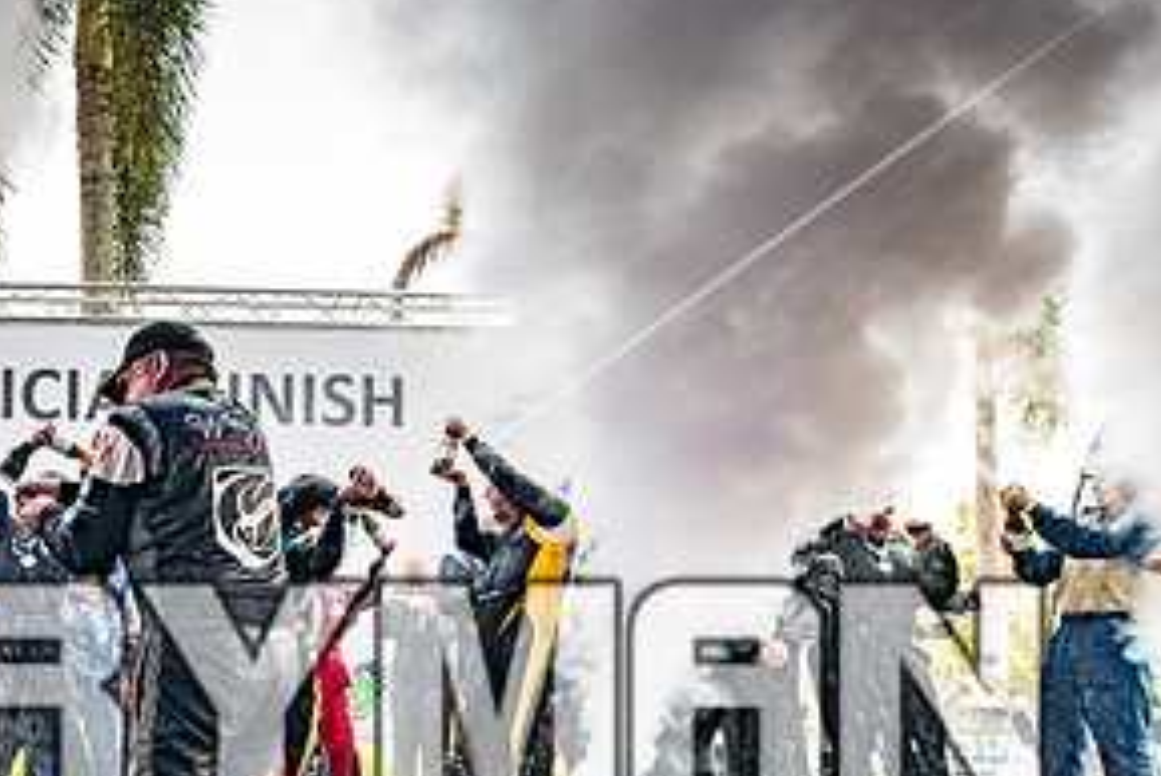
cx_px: 149
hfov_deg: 56.3
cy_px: 686
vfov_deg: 41.7
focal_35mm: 29
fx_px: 936
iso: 640
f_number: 3.5
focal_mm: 14
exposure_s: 1/100
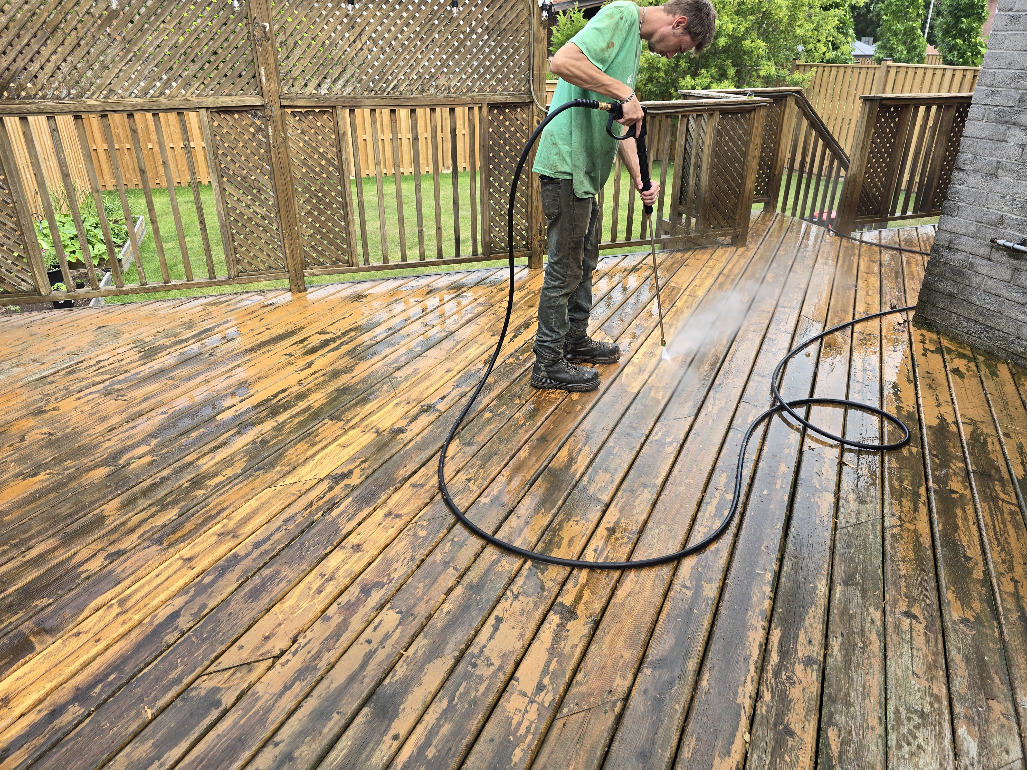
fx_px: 682
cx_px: 514
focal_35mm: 23
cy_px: 385
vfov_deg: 58.9
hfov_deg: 73.9
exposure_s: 1/180
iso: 16
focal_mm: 6.3
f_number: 1.7
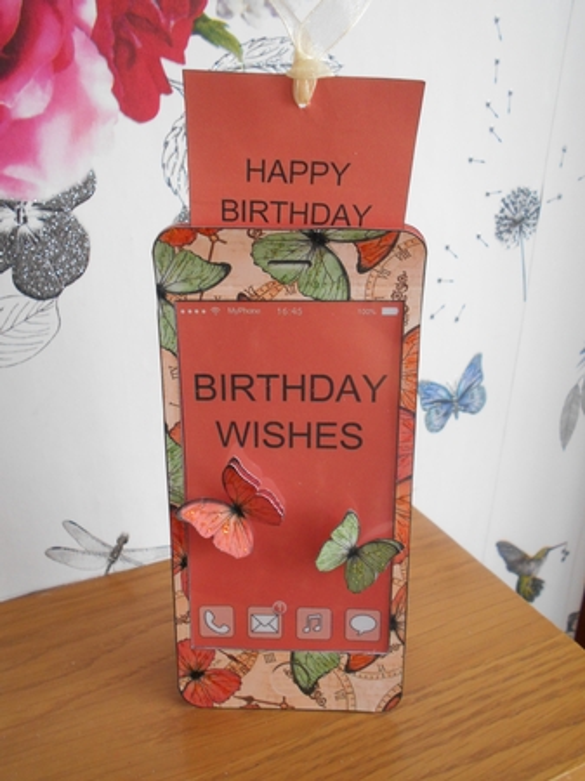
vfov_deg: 60.0
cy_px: 390
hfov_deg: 46.8
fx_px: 677
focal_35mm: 30
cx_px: 292
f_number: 3.4
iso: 400
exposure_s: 1/25
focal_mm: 5.1
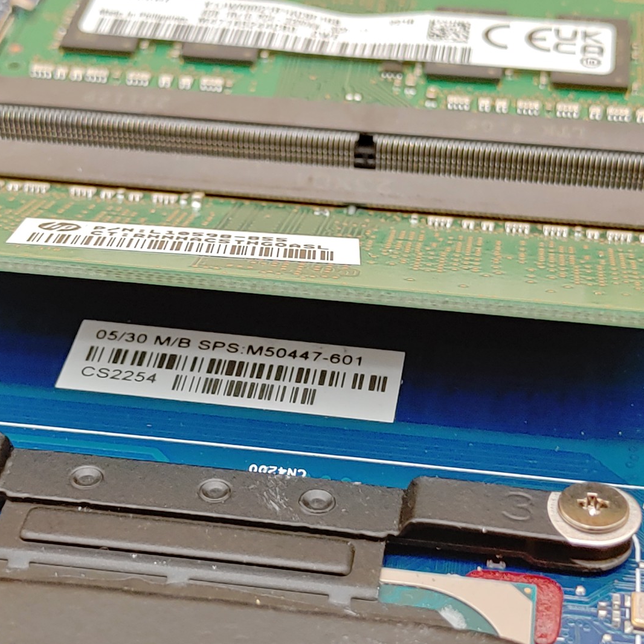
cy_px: 321
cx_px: 282
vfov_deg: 21.7
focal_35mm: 80
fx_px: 1684
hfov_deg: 21.6
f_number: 1.8
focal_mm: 4.36
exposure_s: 1/61
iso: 50
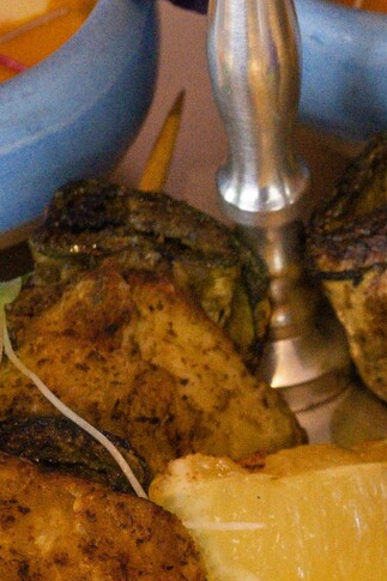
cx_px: 625
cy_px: 477
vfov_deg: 10.6
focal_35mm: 194
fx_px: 3130
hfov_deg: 6.9
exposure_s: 1/125
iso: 5000
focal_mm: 47
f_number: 11
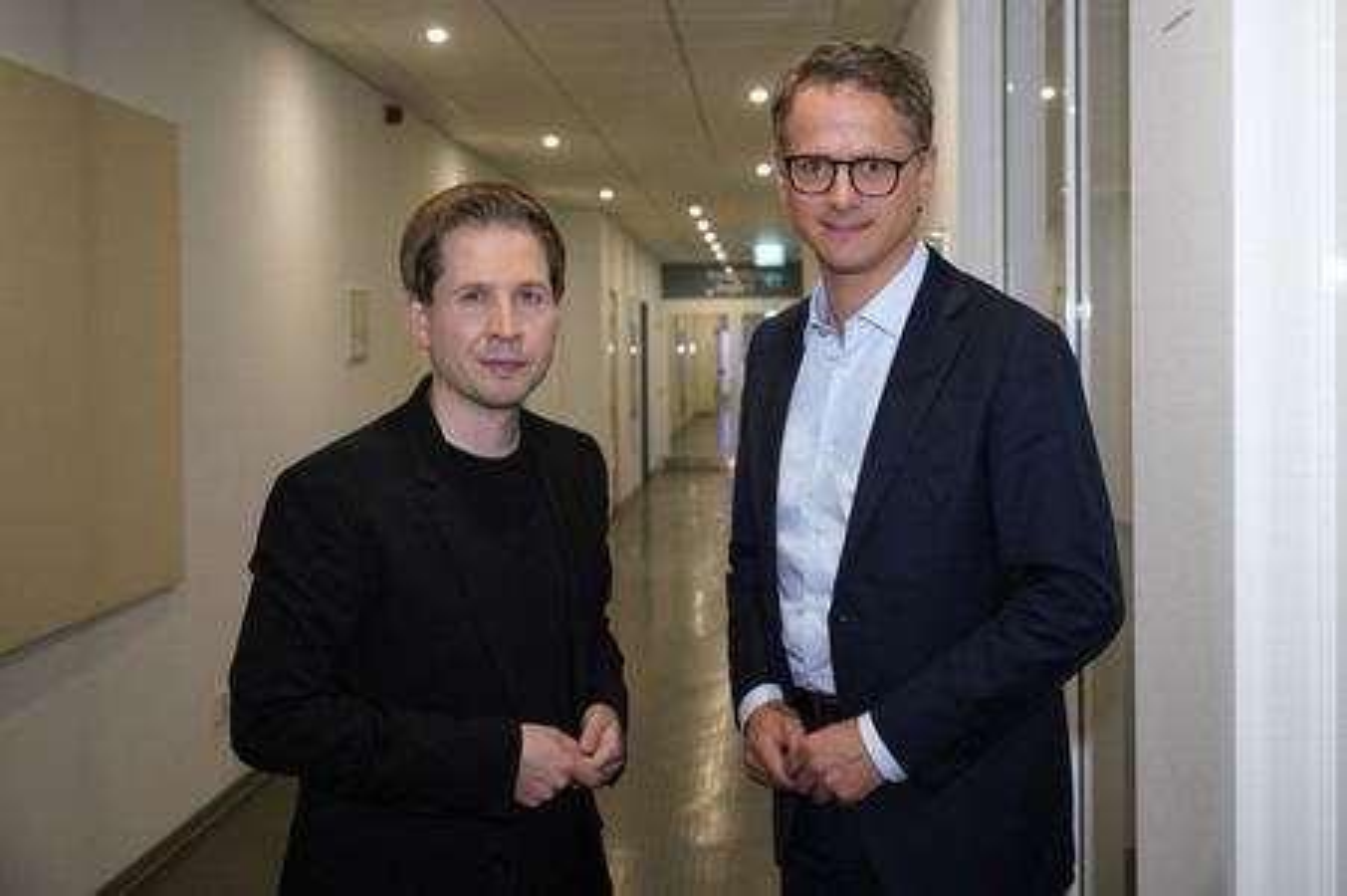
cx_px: 674
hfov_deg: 45.5
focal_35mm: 43
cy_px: 448
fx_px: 1608
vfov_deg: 31.1
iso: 2000
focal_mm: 43
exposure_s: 1/50
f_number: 5
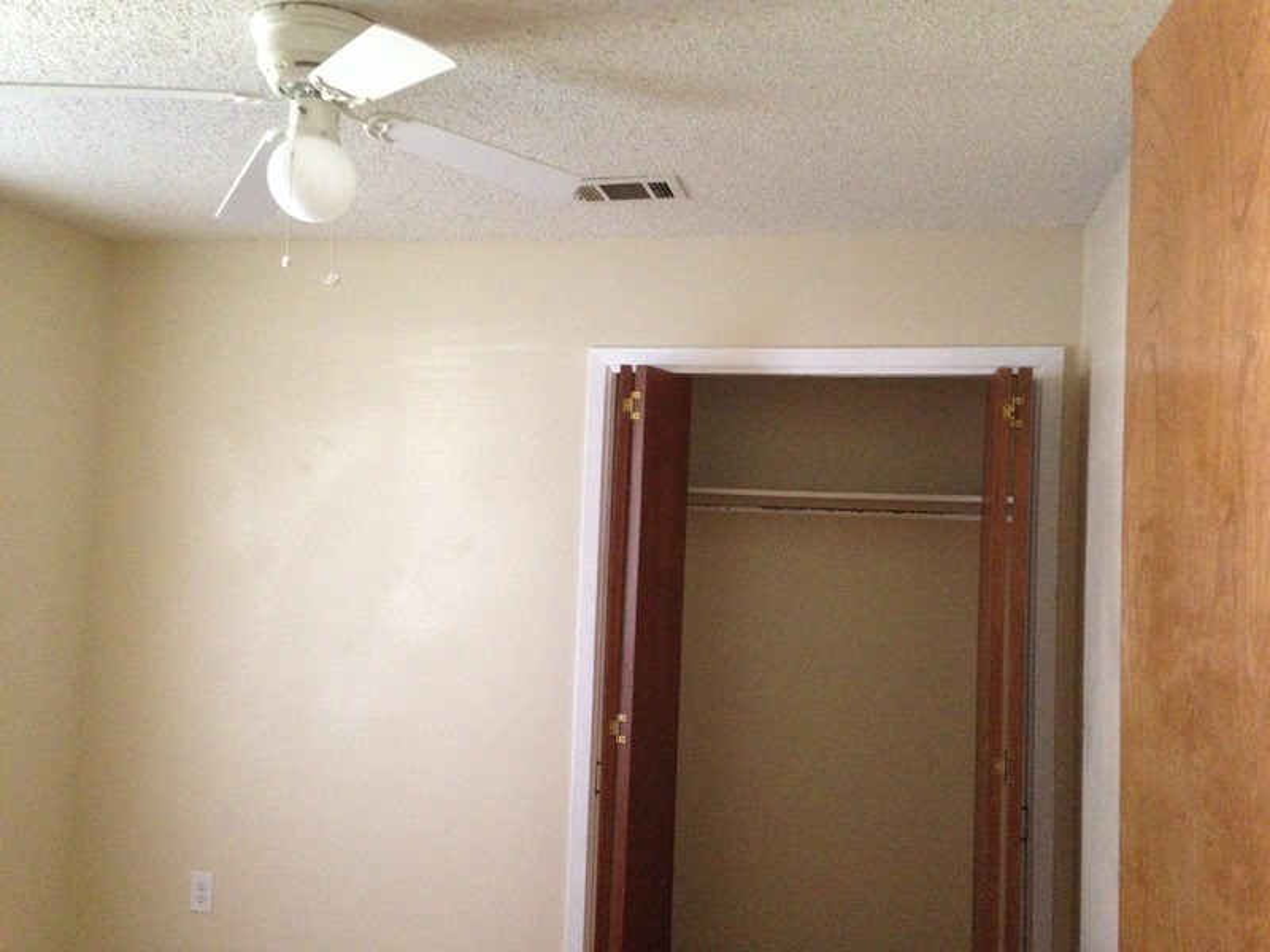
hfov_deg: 55.4
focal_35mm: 33
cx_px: 635
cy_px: 476
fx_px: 1211
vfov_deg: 42.9
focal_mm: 4.12
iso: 400
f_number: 2.4
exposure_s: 1/15
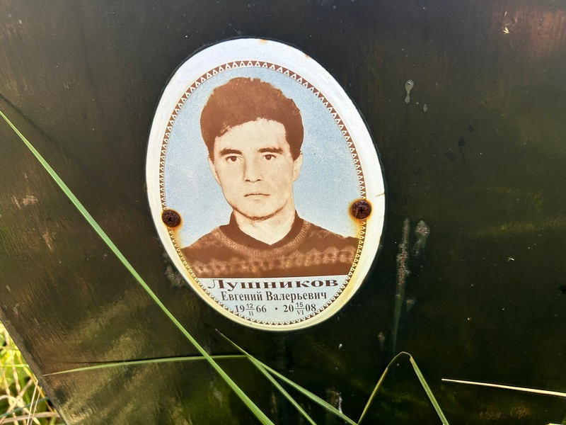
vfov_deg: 53.1
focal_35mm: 26
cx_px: 283
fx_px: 425
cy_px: 212
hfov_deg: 67.3
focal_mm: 5.7
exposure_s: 1/909
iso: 50
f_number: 1.5
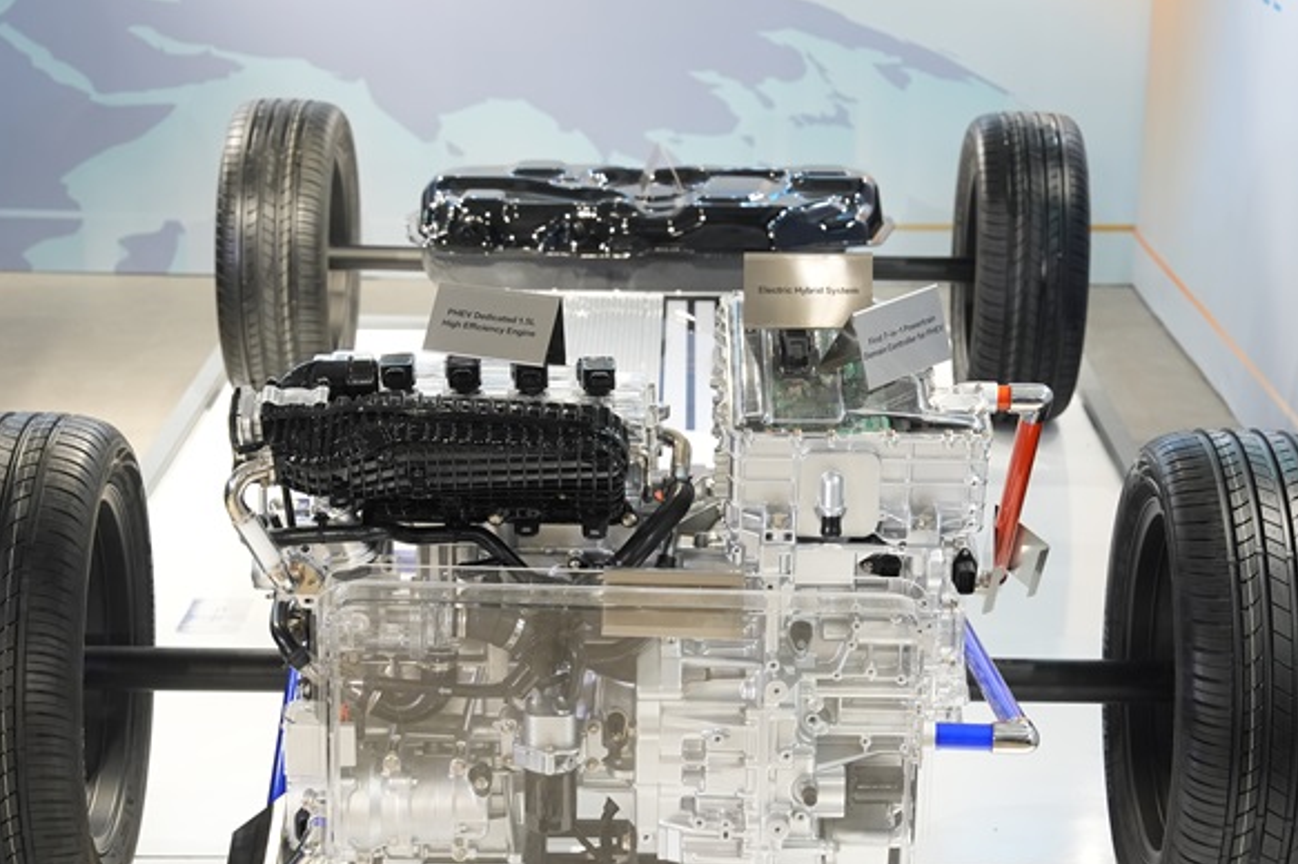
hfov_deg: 25.1
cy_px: 573
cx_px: 659
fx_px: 2919
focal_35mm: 81
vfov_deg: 16.8
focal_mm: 59
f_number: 5.6
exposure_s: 1/160
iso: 1250
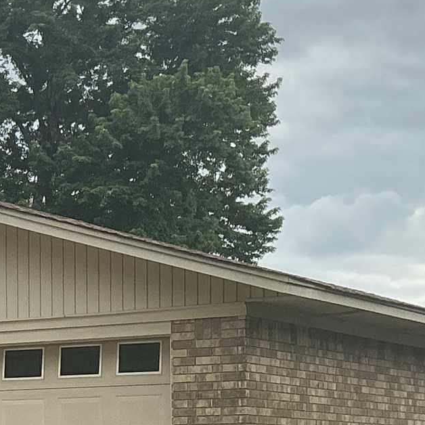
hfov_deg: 14.0
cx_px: -79
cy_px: 437
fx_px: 1681
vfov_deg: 14.2
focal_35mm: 121
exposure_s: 1/1098
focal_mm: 3
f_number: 1.8
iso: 25
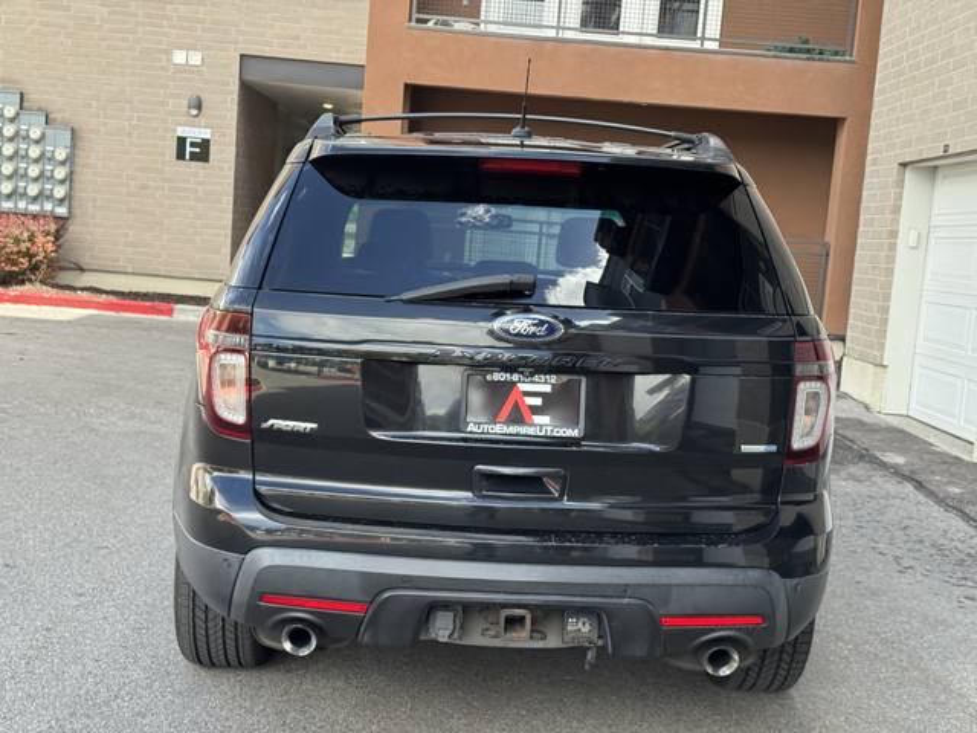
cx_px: 488
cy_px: 366
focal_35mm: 48
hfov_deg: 39.7
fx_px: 1355
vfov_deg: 30.3
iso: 64
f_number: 1.78
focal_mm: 6.76
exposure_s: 1/407
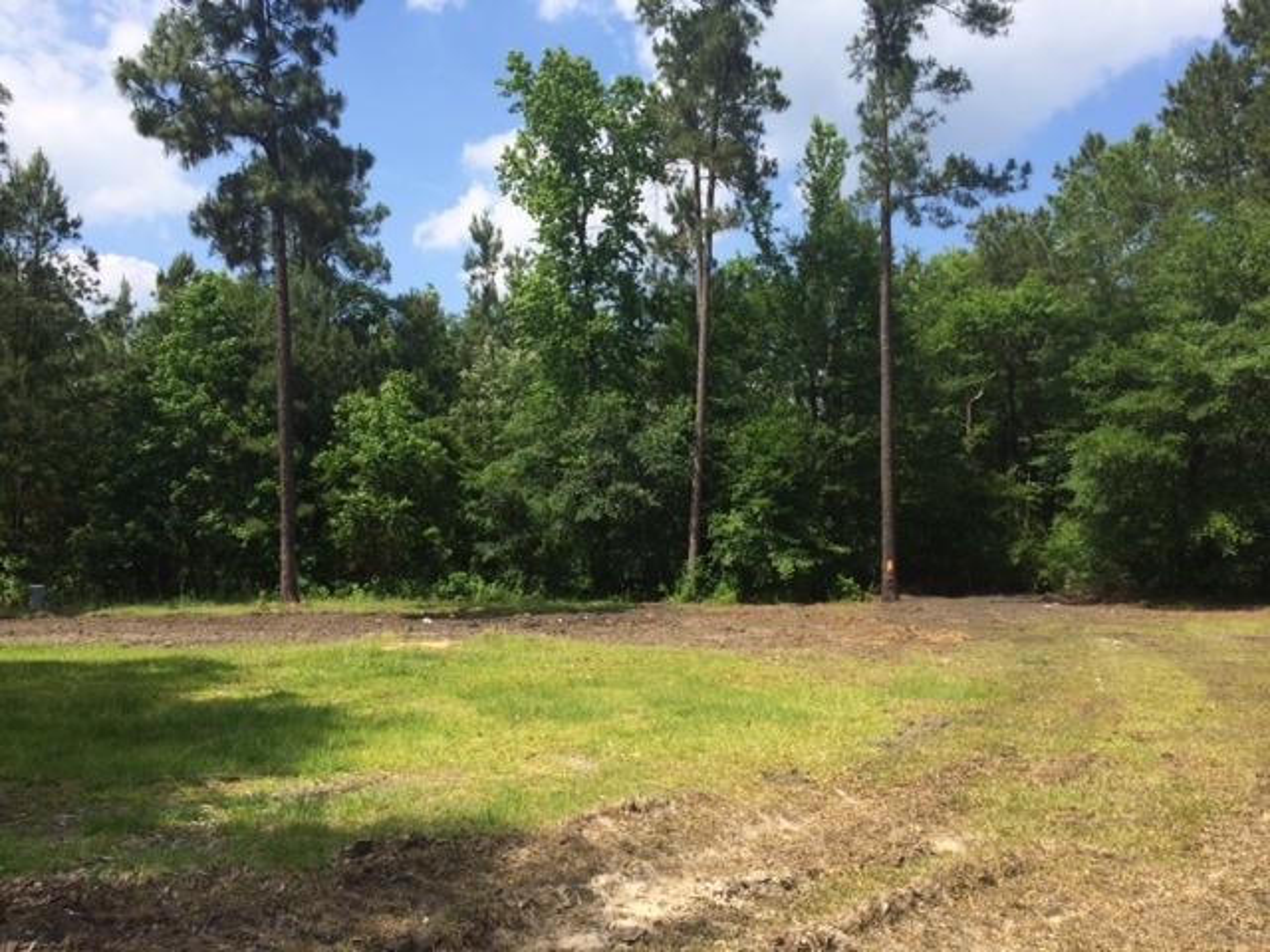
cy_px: 476
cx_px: 635
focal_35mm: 30
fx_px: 1101
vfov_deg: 46.8
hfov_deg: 60.0
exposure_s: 1/1642
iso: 40
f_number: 2.2
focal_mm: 4.12
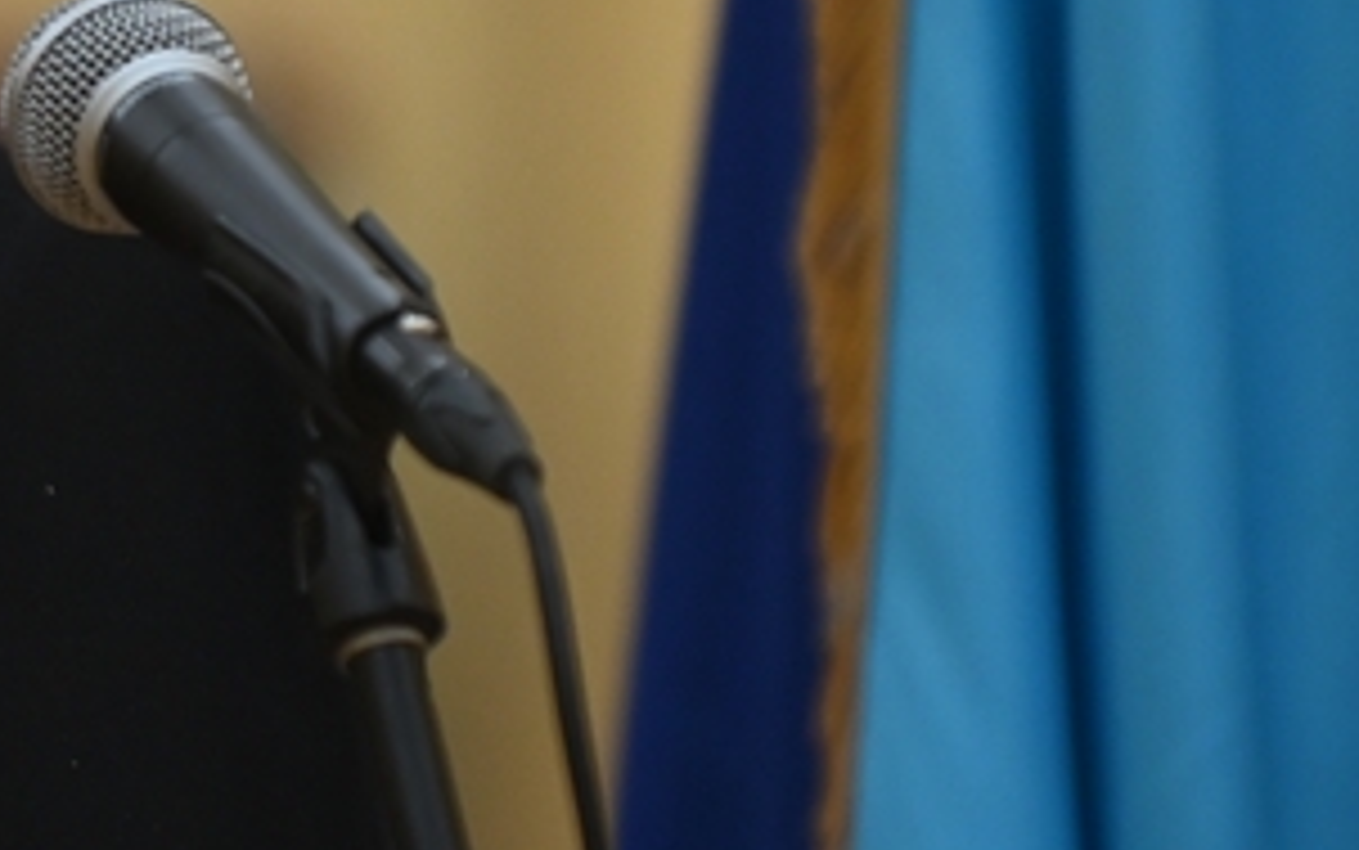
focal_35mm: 808
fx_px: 29937
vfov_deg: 1.6
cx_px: -135
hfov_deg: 2.6
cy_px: 49
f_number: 2.8
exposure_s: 1/125
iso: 1600
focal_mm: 200
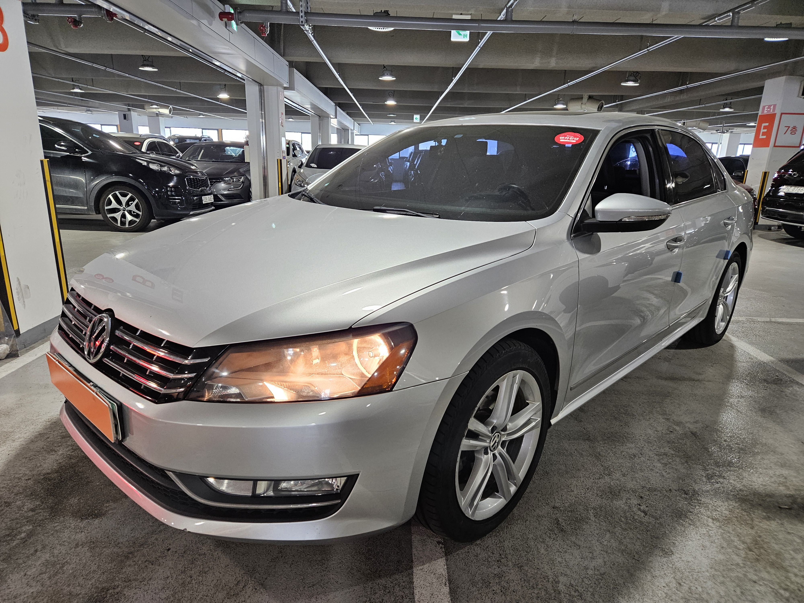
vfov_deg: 58.9
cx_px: 402
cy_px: 302
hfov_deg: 73.9
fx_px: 534
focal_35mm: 23
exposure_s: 1/120
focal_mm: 5.4
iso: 320
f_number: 1.8
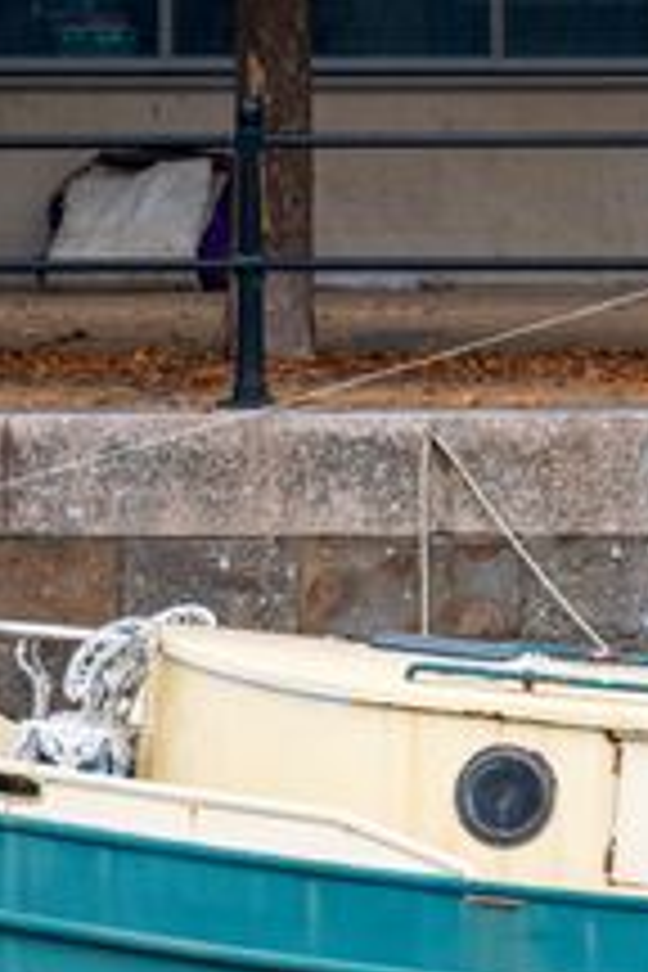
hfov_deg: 1.8
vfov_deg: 2.7
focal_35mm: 750
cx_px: 2043
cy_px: 205
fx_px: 20248
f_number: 5.6
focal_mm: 135
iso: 400
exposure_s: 1/250
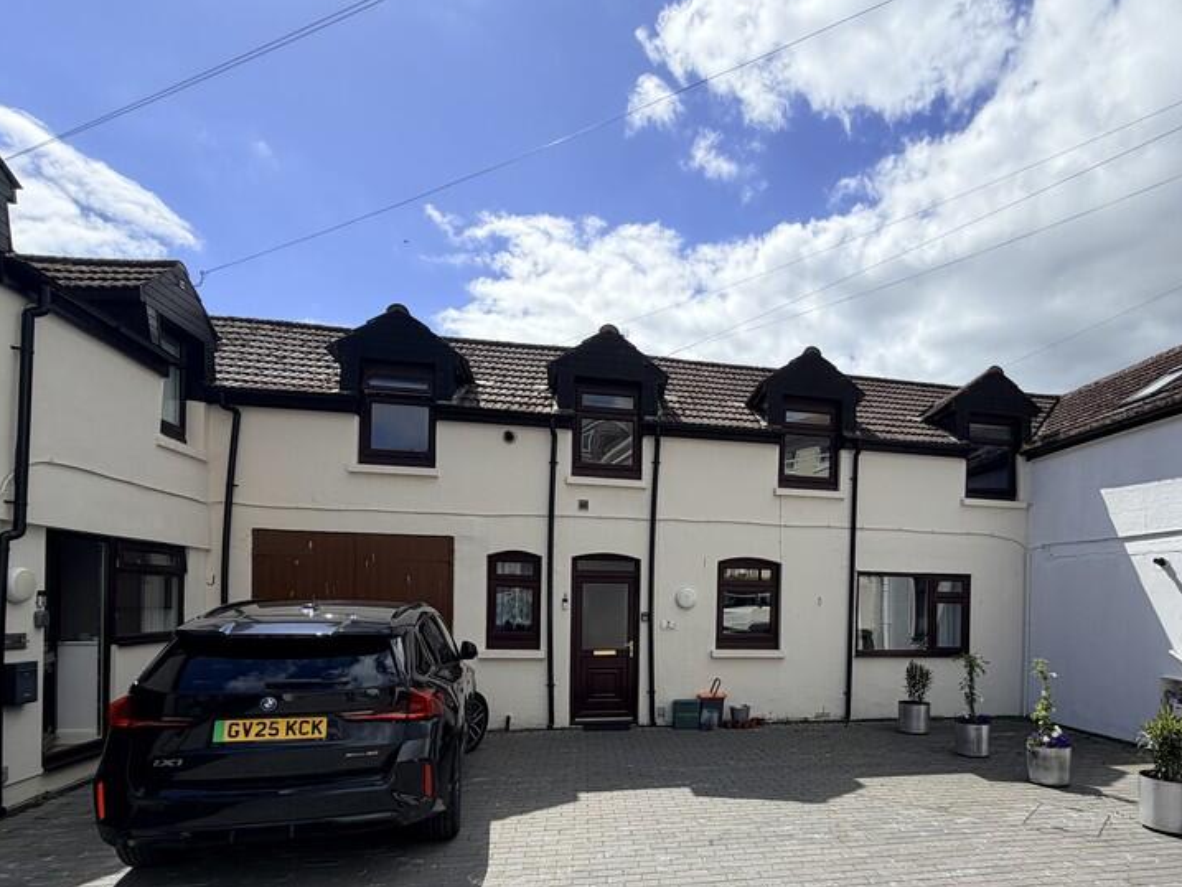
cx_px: 734
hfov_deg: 80.3
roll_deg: -1.6
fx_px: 683
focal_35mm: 20
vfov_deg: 63.9
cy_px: 607
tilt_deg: +0.8
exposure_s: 1/1167
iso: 20
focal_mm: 2.22
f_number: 2.2
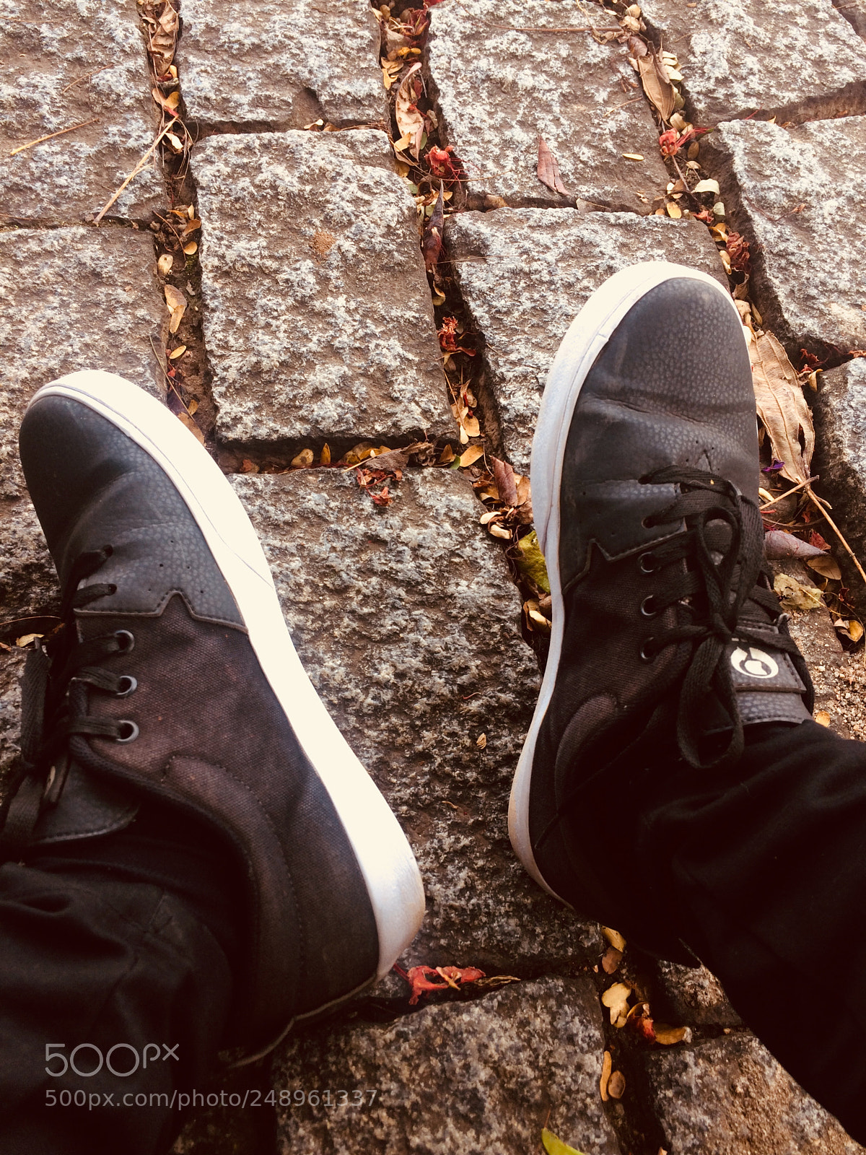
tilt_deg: -60.1
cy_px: 578
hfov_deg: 48.2
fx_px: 967
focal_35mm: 29
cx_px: 433
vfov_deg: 61.7
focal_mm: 4.15
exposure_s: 1/120
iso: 40
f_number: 2.2
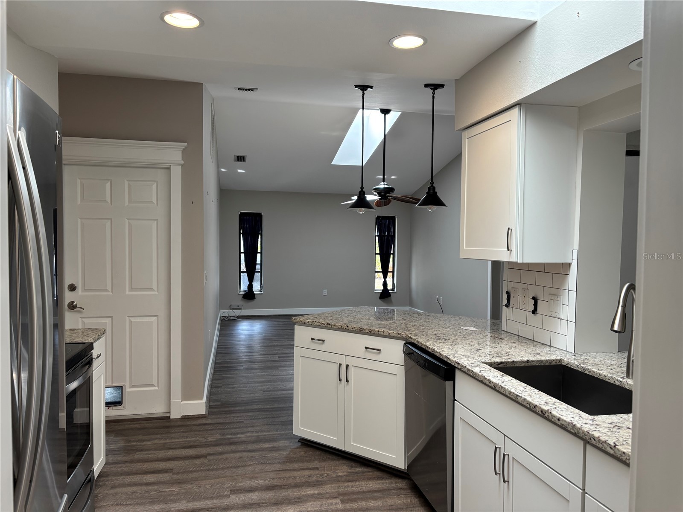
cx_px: 342
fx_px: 513
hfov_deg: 67.3
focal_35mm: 26
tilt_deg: -2.7
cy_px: 256
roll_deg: -0.8
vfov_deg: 53.1
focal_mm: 5.96
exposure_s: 1/120
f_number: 1.6
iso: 100
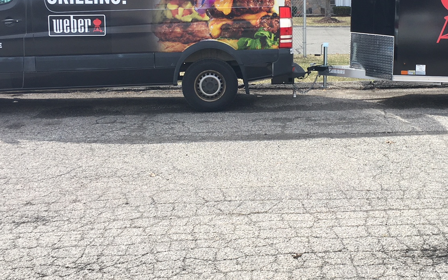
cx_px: 297
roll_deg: +0.0
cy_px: 71
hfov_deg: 35.9
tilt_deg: -4.8
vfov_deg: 22.9
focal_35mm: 56
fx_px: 684
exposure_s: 1/746
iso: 25
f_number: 2.2
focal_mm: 4.15
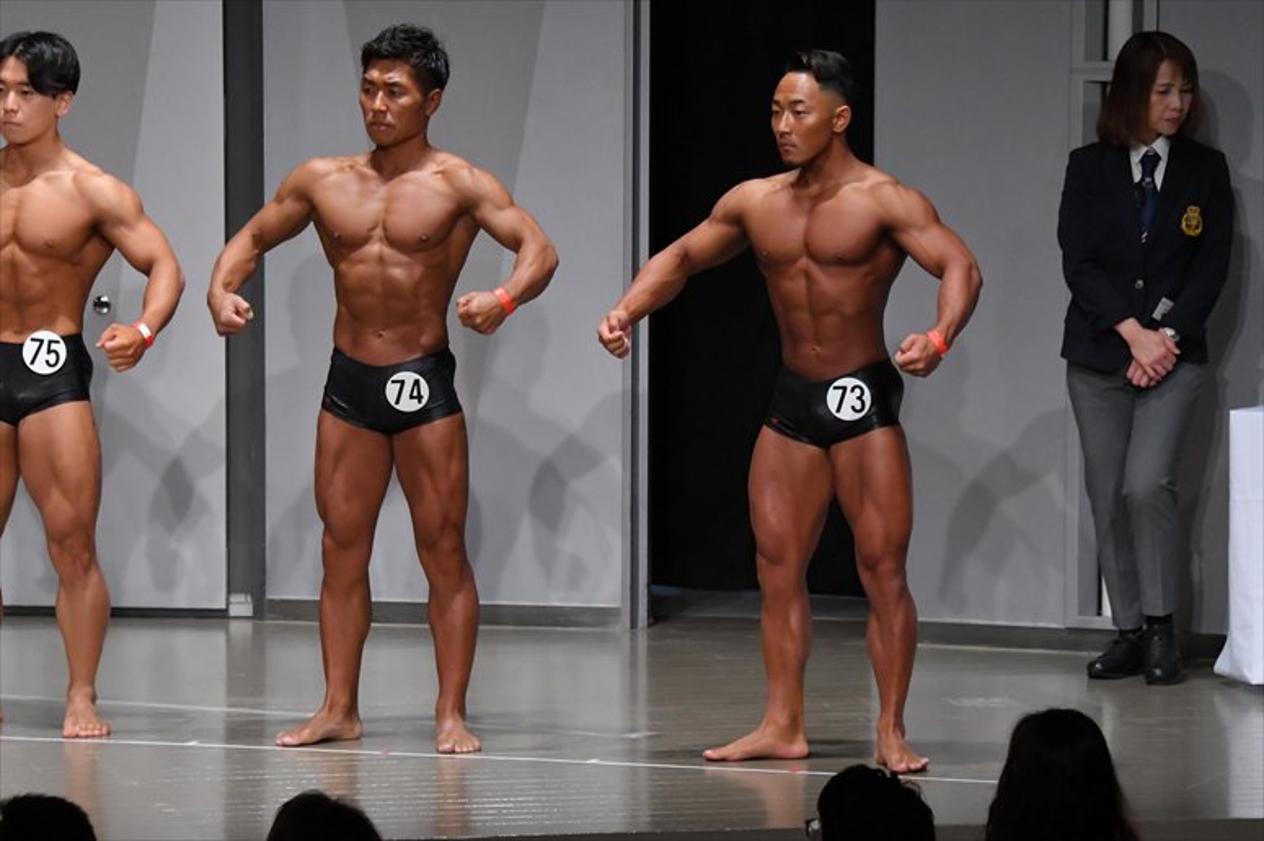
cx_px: 632
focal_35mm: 217
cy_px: 420
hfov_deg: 9.5
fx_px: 7615
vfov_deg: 6.3
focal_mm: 145
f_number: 5.6
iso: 5000
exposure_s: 1/400
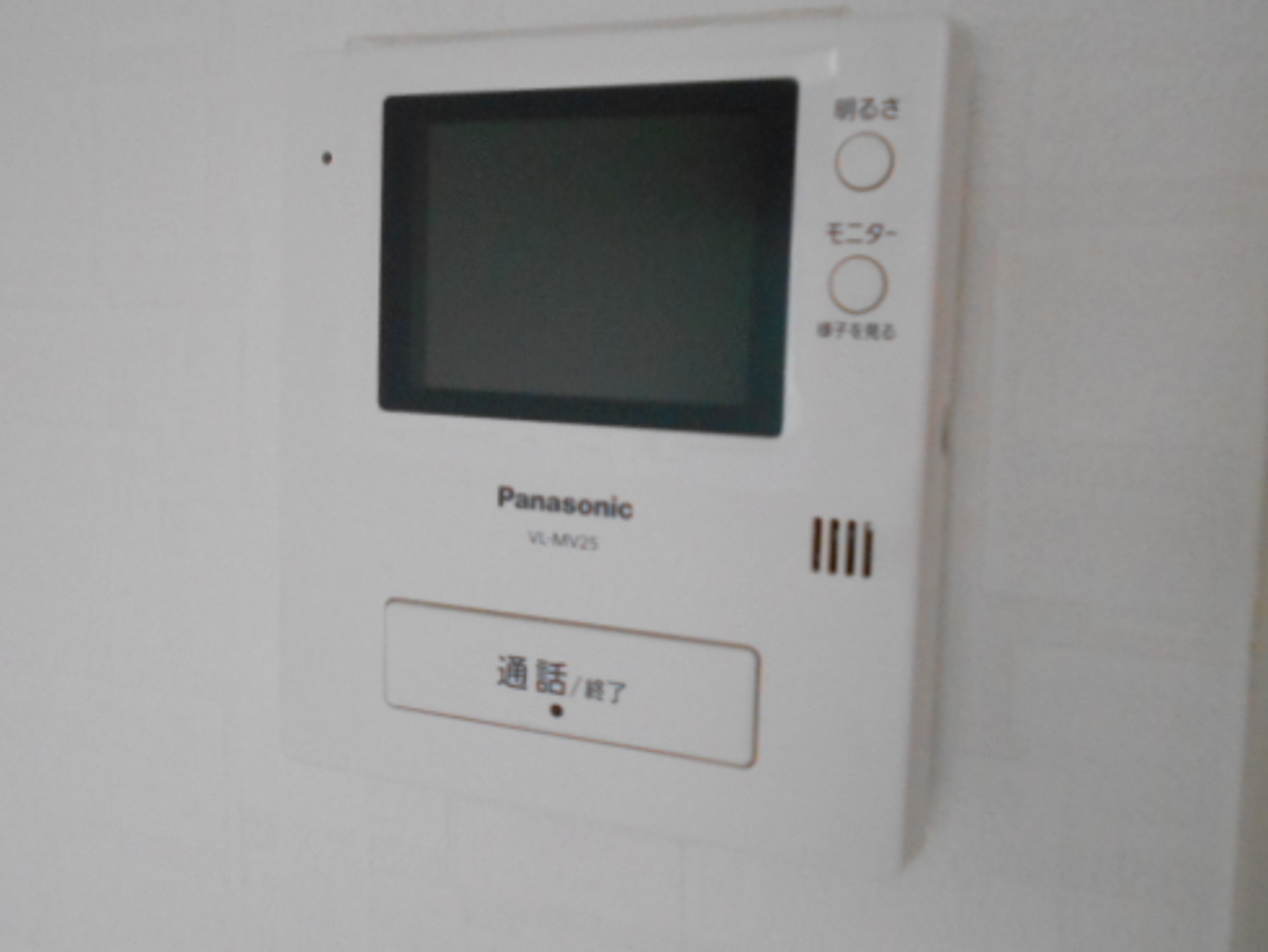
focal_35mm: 34
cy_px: 444
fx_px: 1246
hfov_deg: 53.8
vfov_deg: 41.8
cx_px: 558
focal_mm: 4.6
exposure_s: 1/250
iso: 640
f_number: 3.2
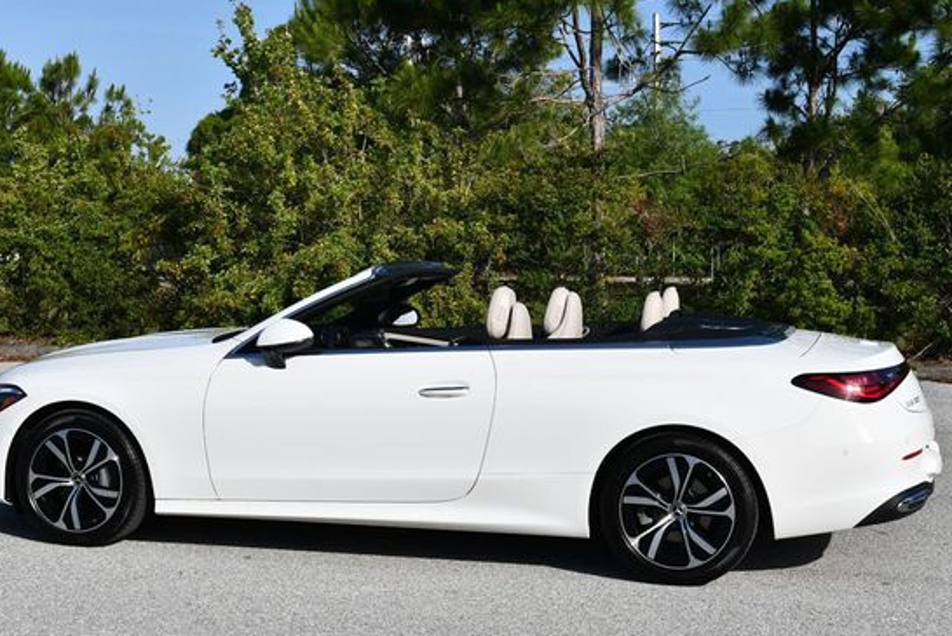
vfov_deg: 22.3
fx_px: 1614
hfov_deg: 32.9
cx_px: 462
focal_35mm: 61
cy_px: 272
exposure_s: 1/320
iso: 100
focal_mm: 26
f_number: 9
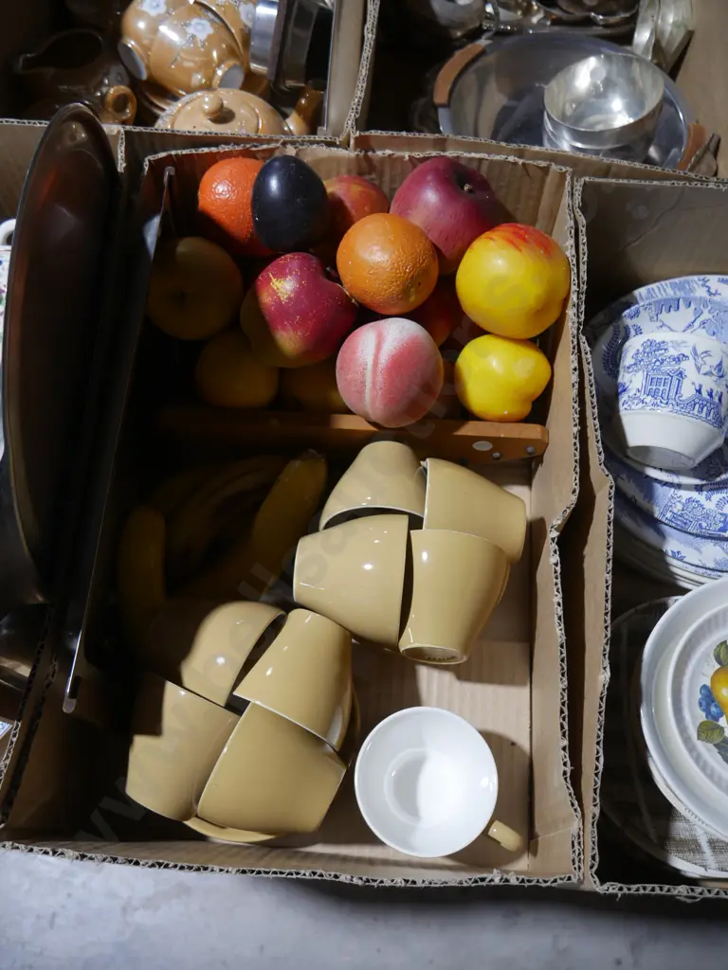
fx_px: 785
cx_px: 364
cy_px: 485
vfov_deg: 63.4
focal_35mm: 28
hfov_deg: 49.7
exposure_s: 1/60
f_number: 3.5
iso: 250
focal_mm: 14
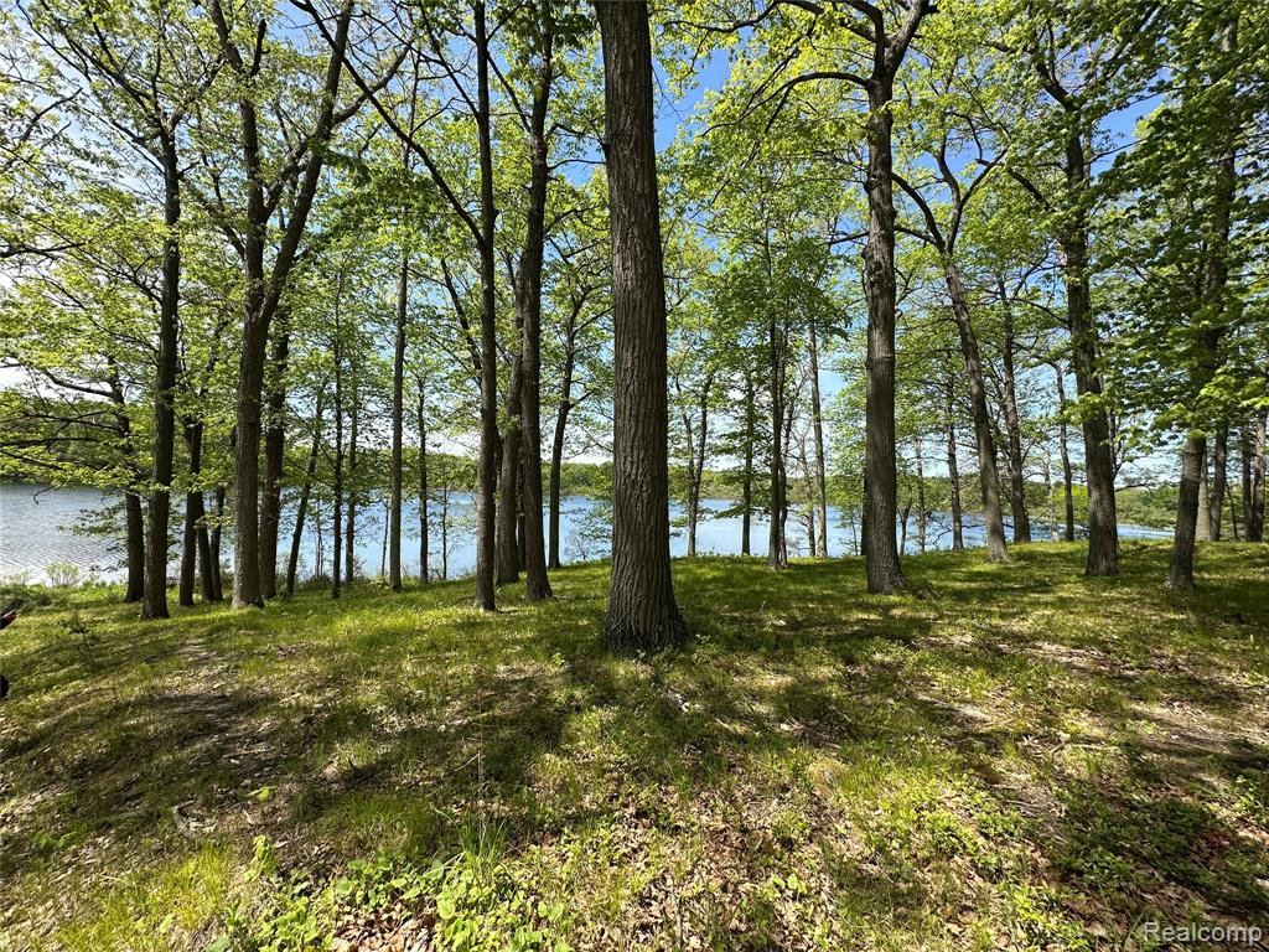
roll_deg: -2.1
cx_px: 634
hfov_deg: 102.1
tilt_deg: +0.4
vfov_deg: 85.7
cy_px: 476
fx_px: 513
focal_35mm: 14
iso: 40
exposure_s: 1/997
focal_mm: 2.22
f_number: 2.2
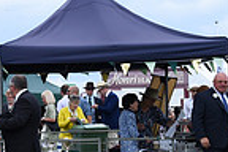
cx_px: -222
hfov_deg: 9.6
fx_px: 1273
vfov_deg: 6.8
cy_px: 179
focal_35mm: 201
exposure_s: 1/1250
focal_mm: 50
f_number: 9
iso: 800
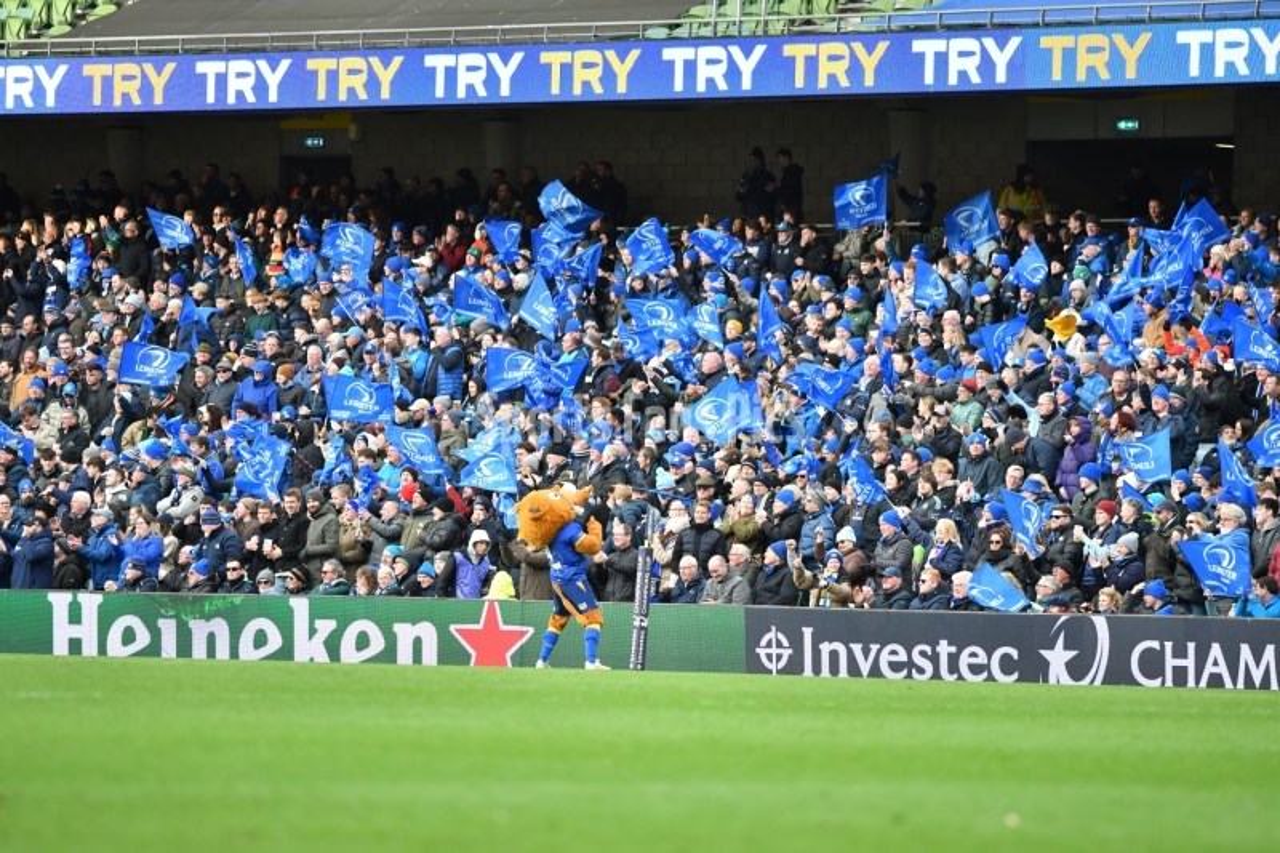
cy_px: 426
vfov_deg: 5.0
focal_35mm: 278
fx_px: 9864
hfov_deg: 7.4
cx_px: 640
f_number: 2.8
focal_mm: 185
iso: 640
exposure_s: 1/1000
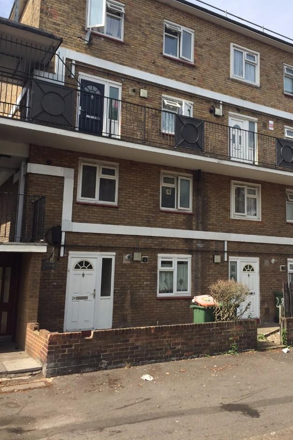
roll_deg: -0.9
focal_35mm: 33
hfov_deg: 39.8
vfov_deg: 57.2
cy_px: 204
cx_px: 179
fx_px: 403
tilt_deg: +8.2
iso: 32
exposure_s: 1/1412
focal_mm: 4.15
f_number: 2.2
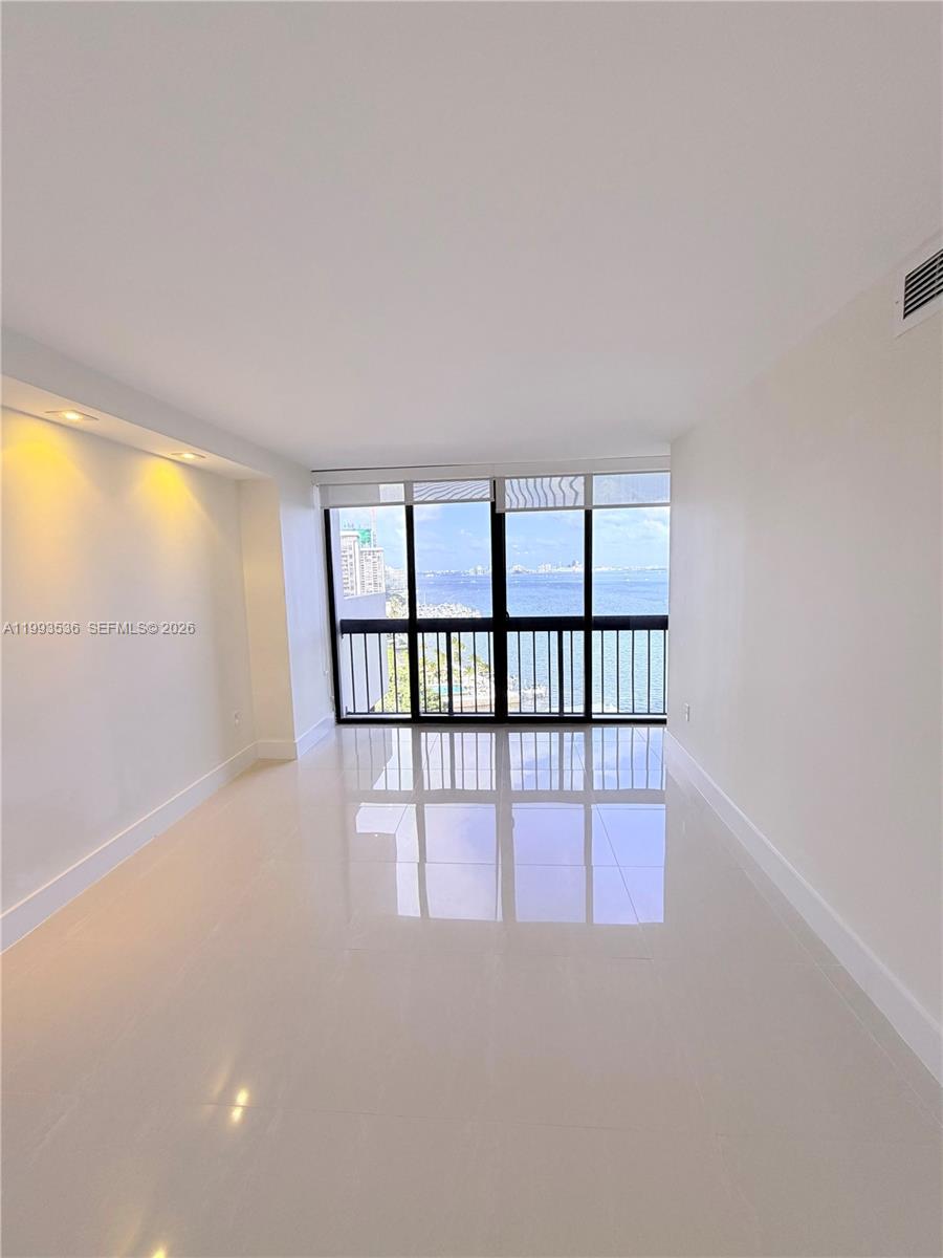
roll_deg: +1.5
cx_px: 472
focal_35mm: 14
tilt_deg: -7.2
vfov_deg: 102.1
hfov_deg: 85.7
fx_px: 509
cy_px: 629
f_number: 2.2
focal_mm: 2.22
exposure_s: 1/120
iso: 160
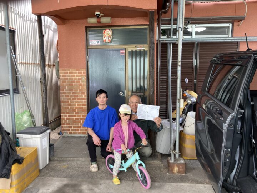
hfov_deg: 63.4
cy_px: 96
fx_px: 208
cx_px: 128
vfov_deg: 49.7
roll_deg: -0.2
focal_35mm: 28
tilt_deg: -7.1
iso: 32
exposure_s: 1/120
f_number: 1.8
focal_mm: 3.99
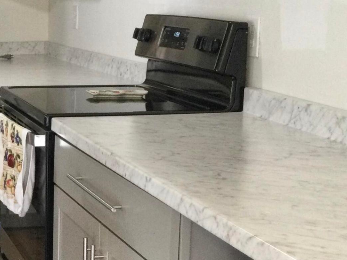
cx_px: -33
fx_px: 862
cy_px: 120
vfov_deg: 17.2
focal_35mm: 86
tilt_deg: -7.3
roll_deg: -1.8
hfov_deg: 21.6
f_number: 2.4
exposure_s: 1/30
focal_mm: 3.3
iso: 100
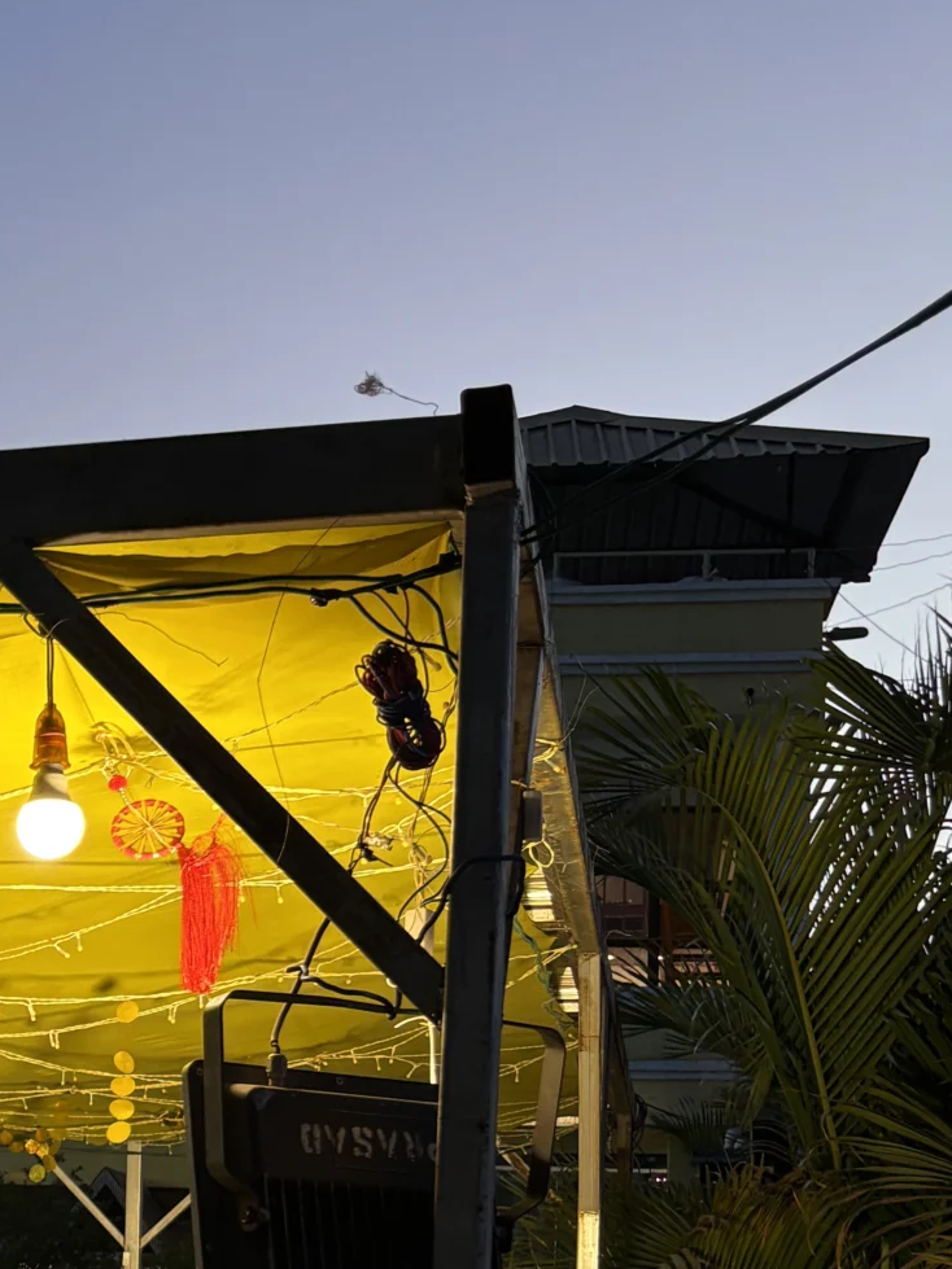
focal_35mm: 68
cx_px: -272
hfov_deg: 19.9
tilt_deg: +3.2
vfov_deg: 27.6
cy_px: 1137
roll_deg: -2.8
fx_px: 2494
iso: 125
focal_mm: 5.96
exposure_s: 1/100
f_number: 1.6
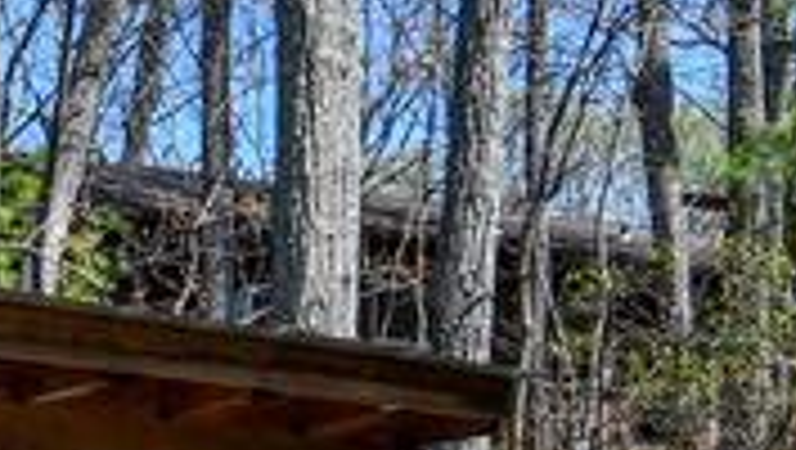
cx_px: -72
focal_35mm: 115
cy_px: 619
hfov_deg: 18.0
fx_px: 2430
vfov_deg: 10.3
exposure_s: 1/250
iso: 125
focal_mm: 13
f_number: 8
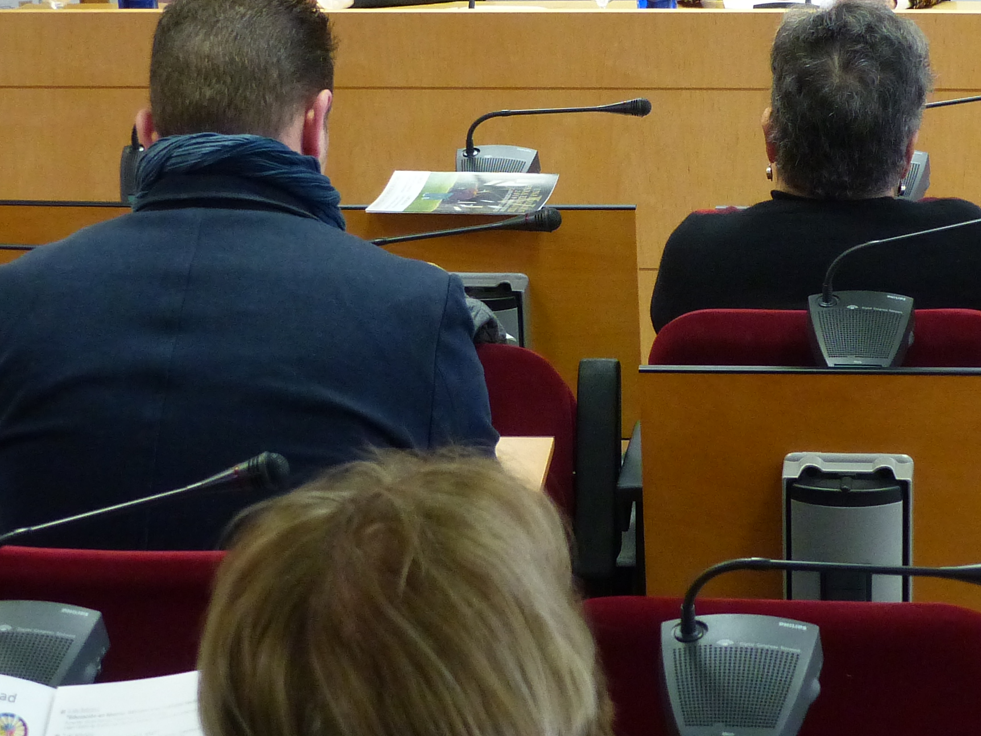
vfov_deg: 12.7
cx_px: 651
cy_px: 175
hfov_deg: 16.9
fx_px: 3287
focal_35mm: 116
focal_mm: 9.1
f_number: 2.8
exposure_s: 1/60
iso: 400
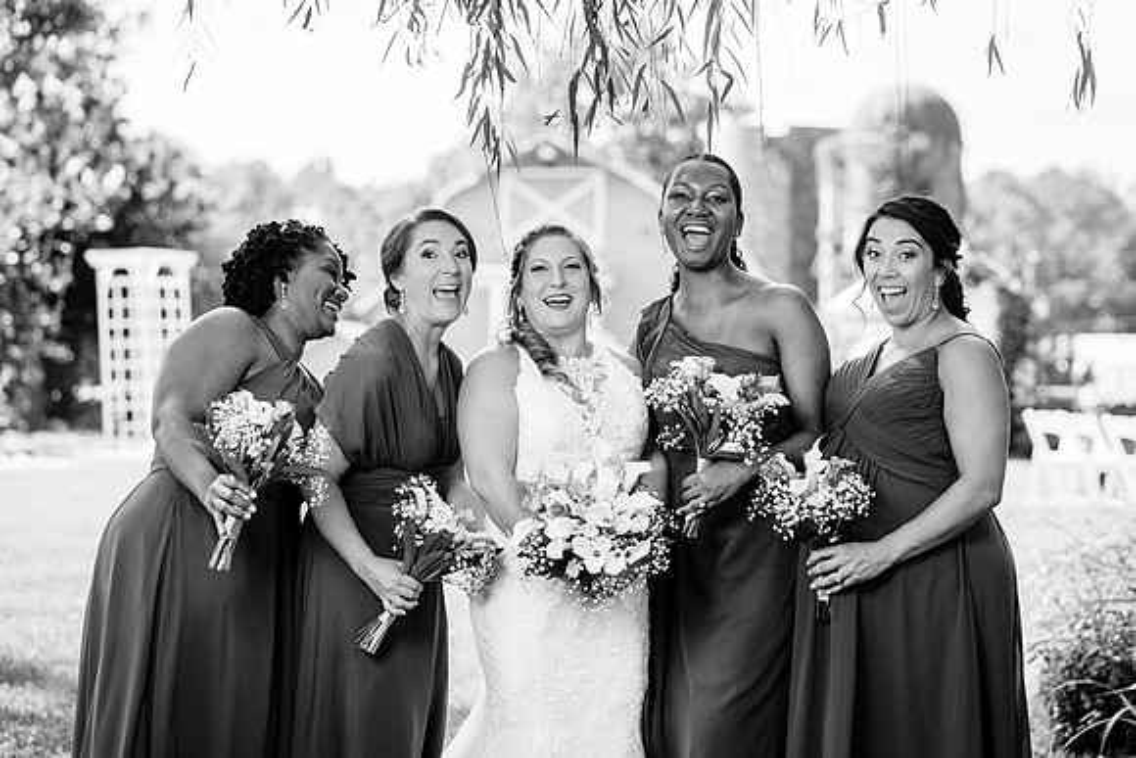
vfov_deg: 12.1
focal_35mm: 113
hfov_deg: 18.1
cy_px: 362
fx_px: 3566
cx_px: 577
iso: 100
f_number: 4
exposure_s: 1/200
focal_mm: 106
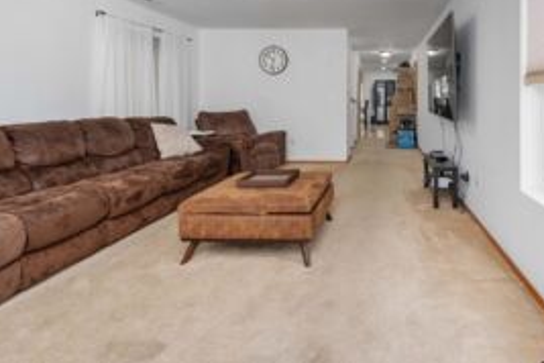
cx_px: 373
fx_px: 317
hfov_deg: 77.9
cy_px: 95
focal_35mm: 21
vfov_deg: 56.8
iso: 1000
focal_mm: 14
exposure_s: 1/5
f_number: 7.1
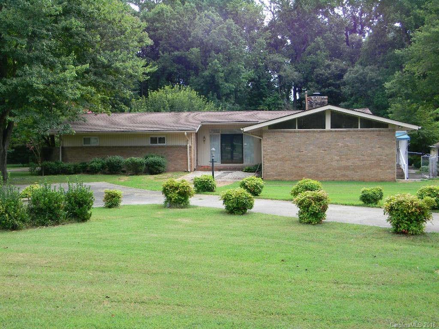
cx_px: 220
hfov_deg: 45.8
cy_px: 164
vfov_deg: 35.1
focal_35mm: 41
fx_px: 520
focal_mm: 7.3
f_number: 3.8
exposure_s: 1/204
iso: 80
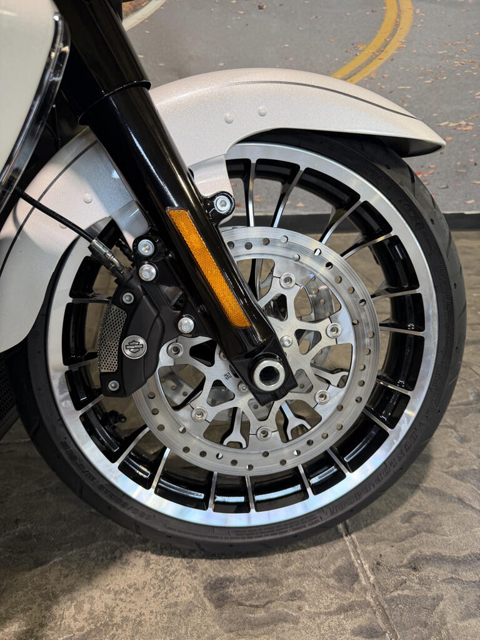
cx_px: 240
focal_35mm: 24
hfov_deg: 56.8
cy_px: 320
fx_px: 444
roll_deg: -2.7
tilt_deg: -24.8
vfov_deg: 71.6
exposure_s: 1/60
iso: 125
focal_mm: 6.76
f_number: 1.78
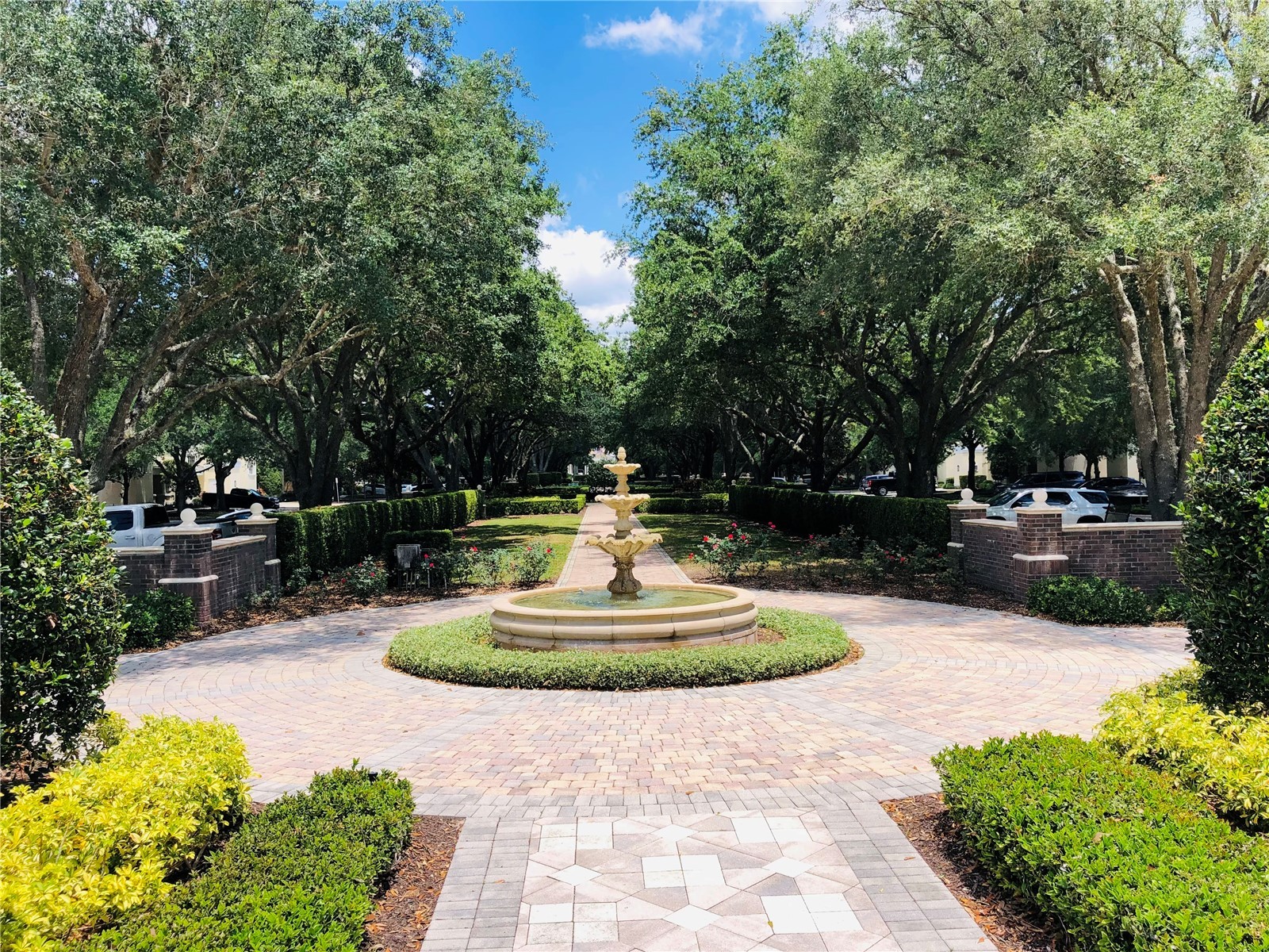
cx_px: 634
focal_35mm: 28
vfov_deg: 49.7
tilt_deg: -1.2
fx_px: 1026
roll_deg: +0.5
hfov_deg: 63.4
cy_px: 476
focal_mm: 3.99
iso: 20
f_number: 1.8
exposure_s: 1/1499
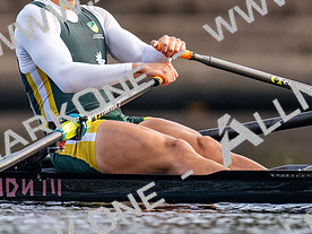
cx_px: 121
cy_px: 60
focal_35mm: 1821
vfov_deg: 0.8
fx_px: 16413
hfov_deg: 1.1
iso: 1800
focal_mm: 600
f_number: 4
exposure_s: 1/2500
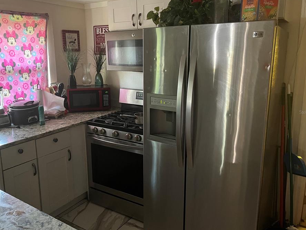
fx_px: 265
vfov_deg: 46.8
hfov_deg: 59.9
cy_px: 112
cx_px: 144
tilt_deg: -12.2
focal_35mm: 30
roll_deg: +0.3
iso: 640
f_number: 1.6
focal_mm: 5.1
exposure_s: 1/40
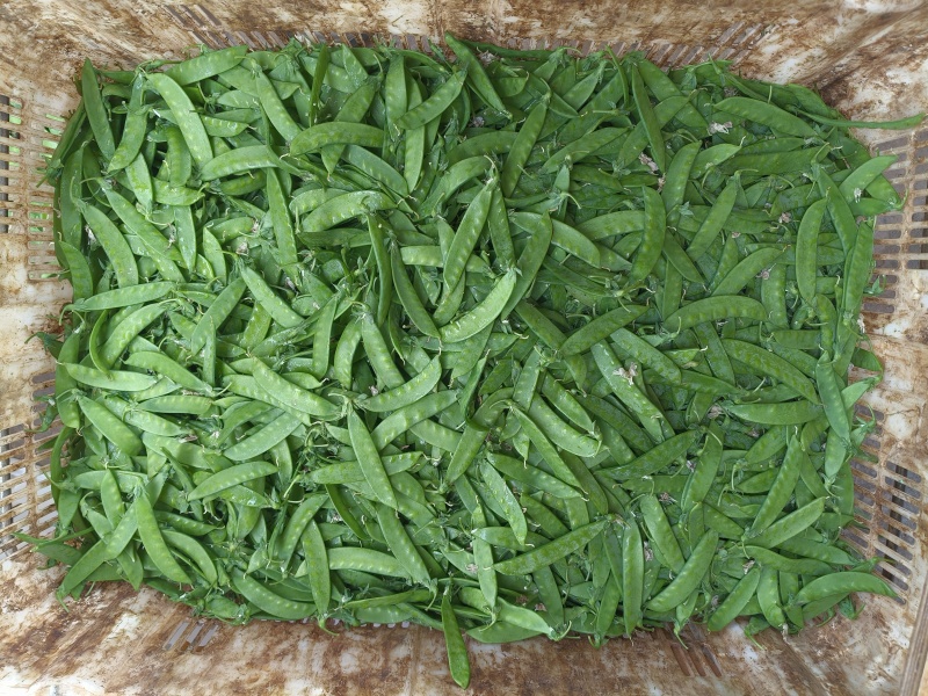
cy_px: 348
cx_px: 464
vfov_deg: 53.1
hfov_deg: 67.3
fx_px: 697
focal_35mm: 26
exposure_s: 1/100
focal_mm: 4.84
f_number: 1.8
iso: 320
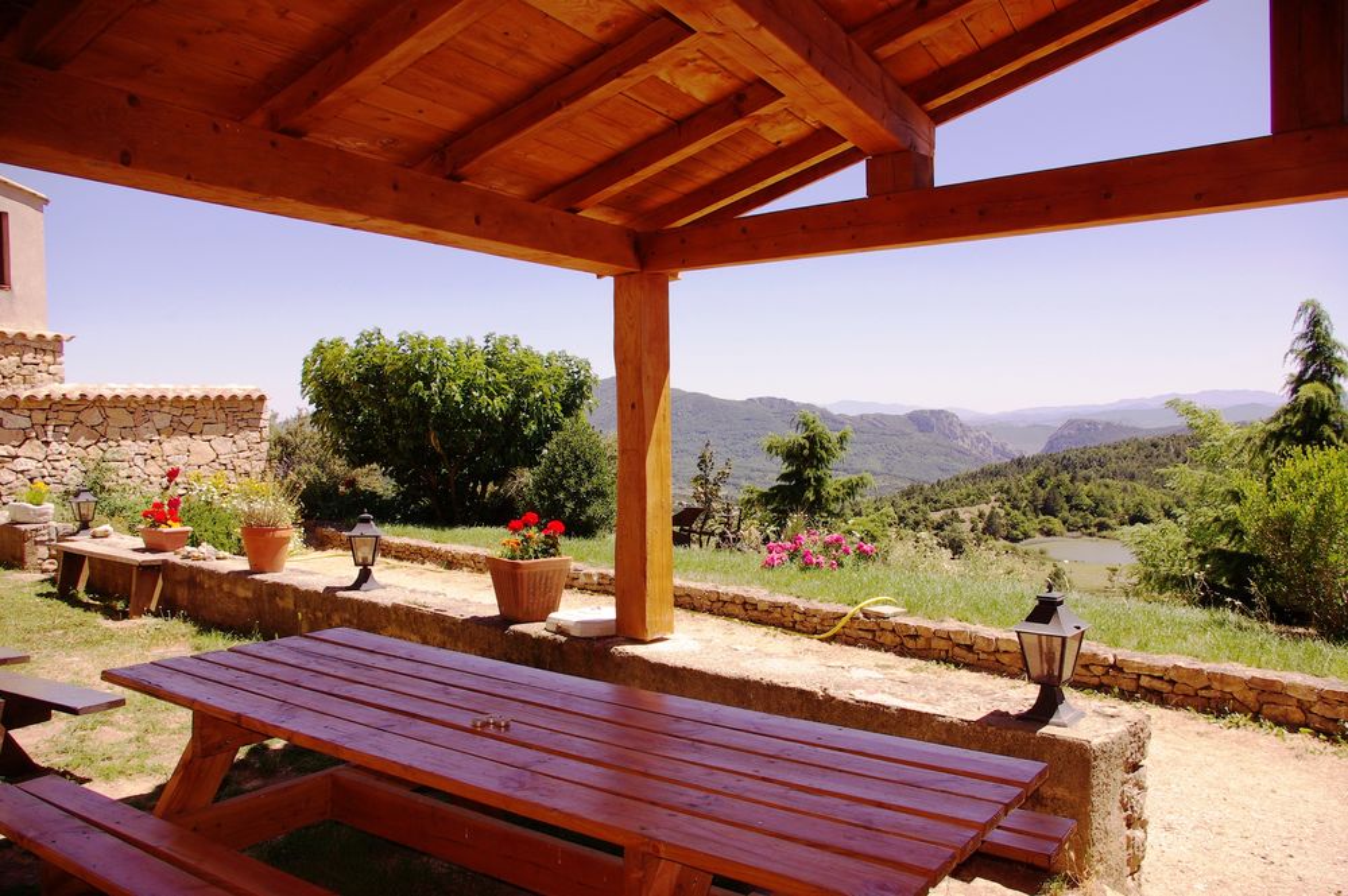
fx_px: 1010
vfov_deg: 47.9
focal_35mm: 27
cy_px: 448
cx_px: 674
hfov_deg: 67.4
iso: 100
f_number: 8
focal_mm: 18
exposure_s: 1/180
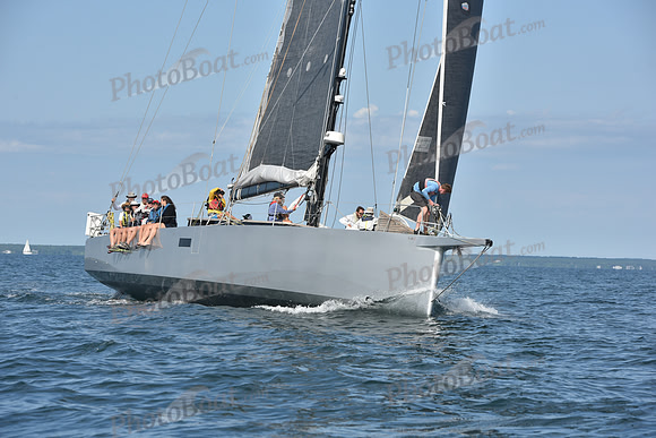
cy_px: 219
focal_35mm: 135
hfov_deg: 15.2
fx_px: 2460
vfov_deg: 10.2
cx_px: 328
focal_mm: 135
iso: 320
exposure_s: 1/1250
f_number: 9
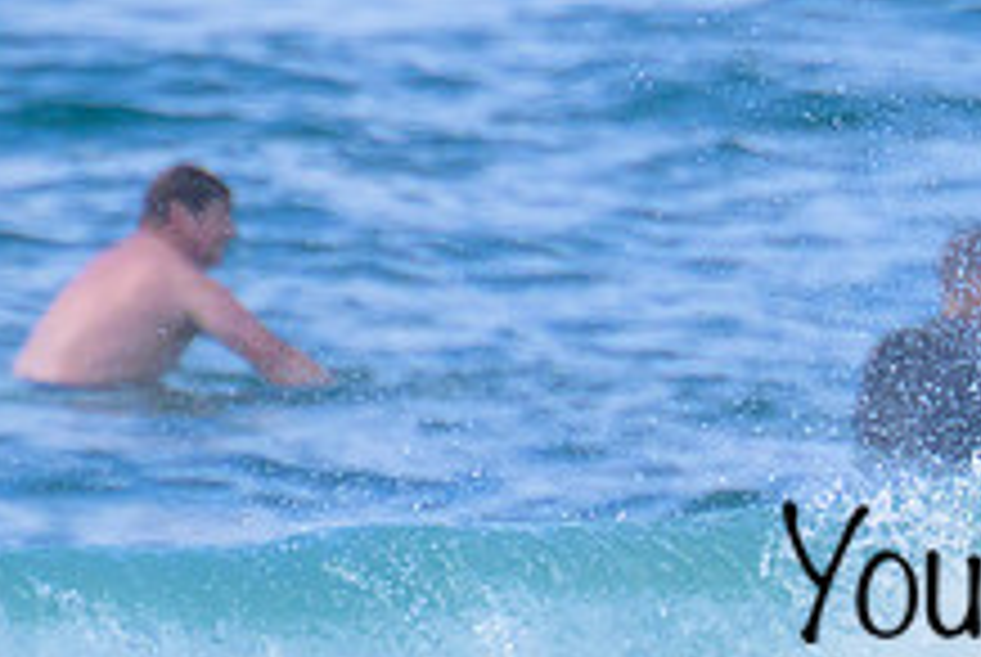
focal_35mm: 2906
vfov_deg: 0.5
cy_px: 526
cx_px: 1335
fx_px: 79294
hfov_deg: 0.7
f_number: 11
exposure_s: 1/2000
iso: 1100
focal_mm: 800
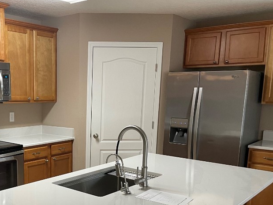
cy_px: 156
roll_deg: +0.4
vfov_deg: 32.9
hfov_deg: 42.4
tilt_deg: -10.3
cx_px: 65
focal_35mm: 43
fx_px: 339
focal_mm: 4.2
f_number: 1.6
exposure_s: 1/56
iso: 125
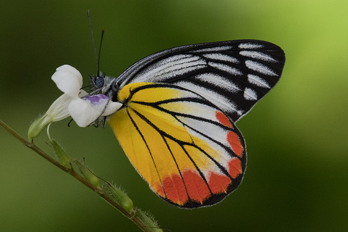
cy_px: 105
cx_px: 174
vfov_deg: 1.2
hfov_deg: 1.8
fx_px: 11228
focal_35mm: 1162
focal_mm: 400
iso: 1000
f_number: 10
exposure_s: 1/250
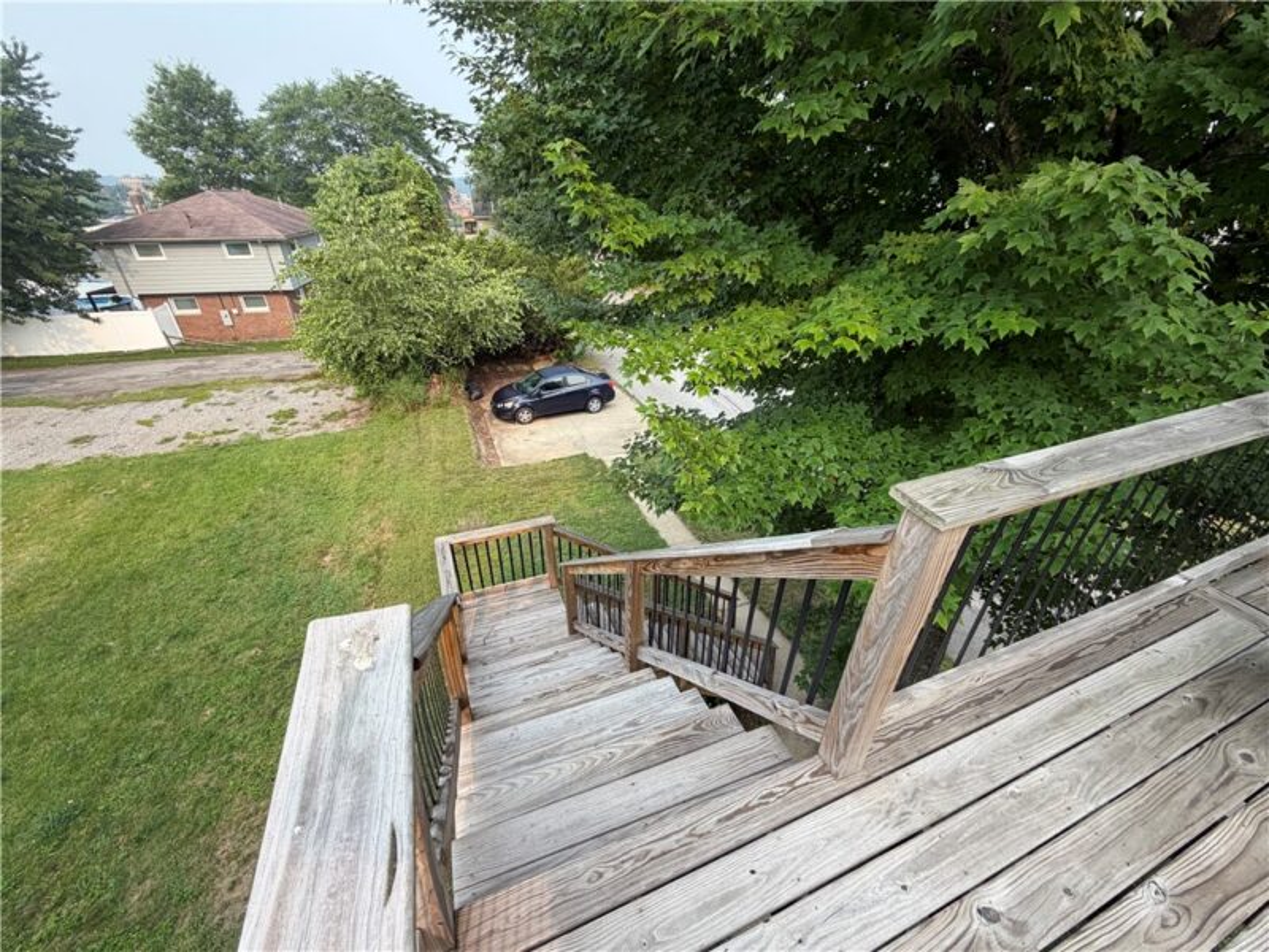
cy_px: 476
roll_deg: +0.3
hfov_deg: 102.1
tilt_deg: -28.7
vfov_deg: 85.7
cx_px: 634
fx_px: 513
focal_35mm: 14
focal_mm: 2.22
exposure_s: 1/390
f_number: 2.2
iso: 50
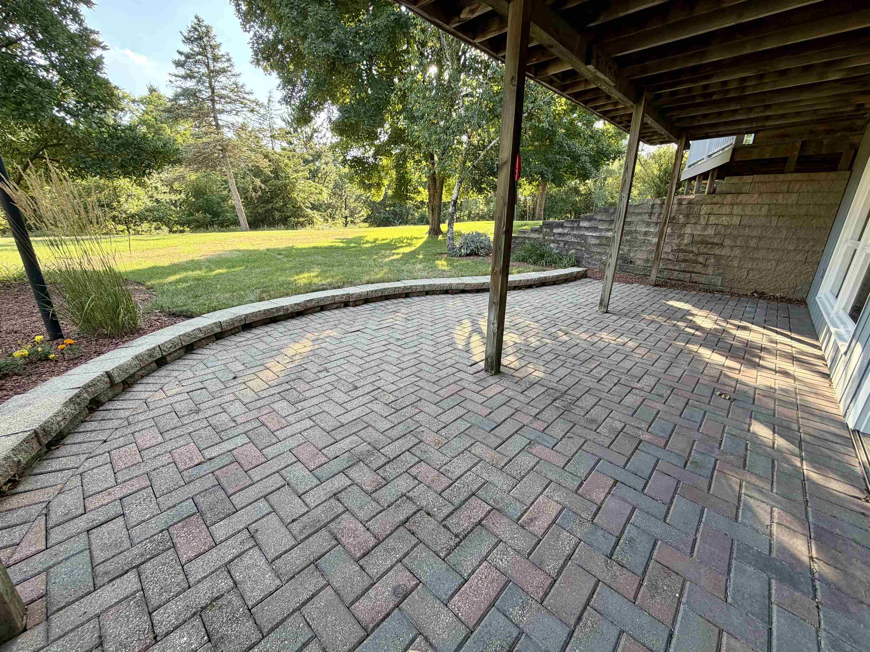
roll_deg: -1.1
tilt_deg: -18.6
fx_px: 352
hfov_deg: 102.1
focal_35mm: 14
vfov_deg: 85.7
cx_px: 435
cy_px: 326
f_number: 2.2
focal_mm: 2.22
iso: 64
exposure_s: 1/121
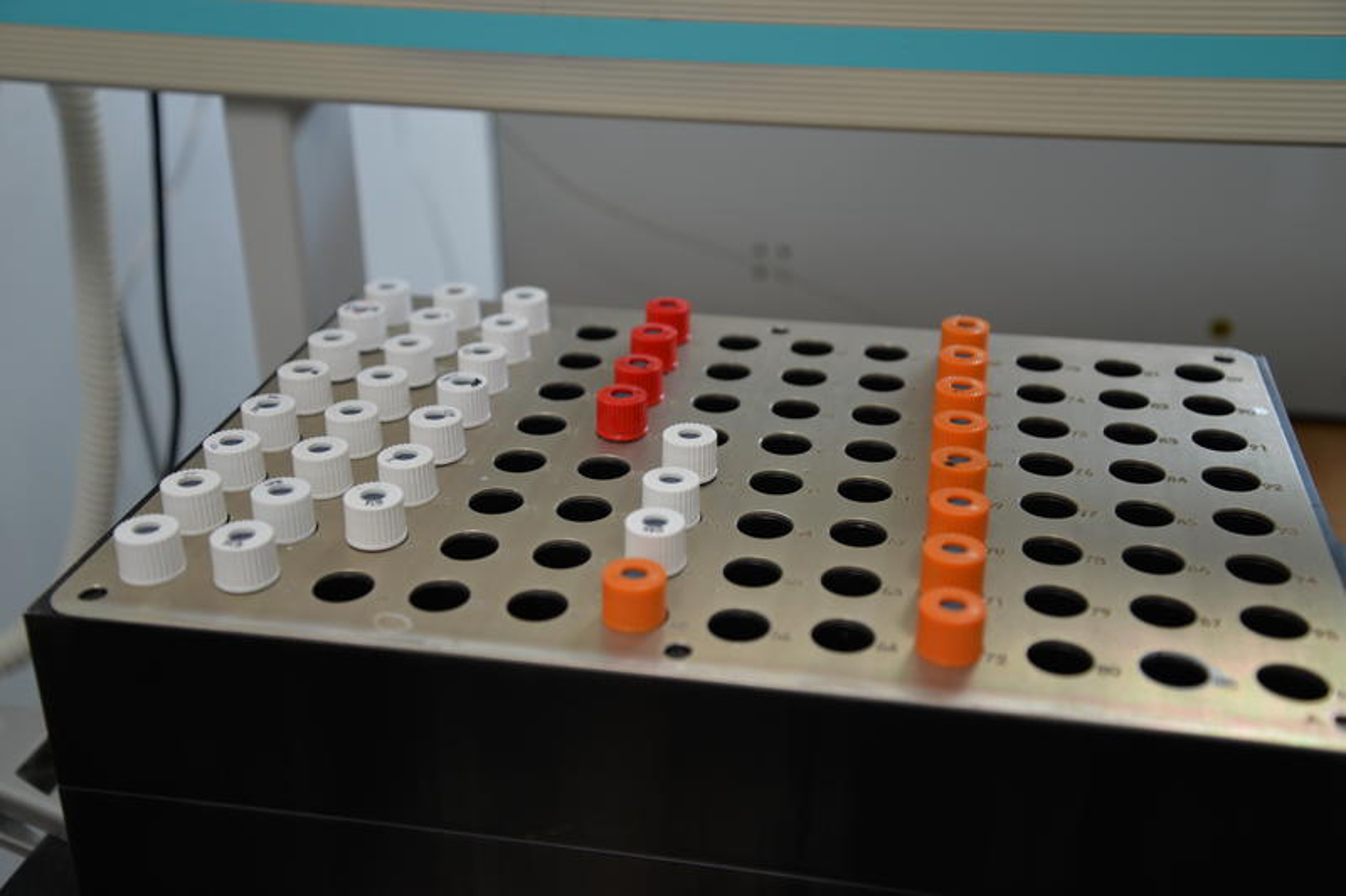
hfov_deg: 43.6
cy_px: 448
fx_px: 1682
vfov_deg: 29.9
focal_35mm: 45
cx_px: 673
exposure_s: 1/60
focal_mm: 45
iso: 450
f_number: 4.2
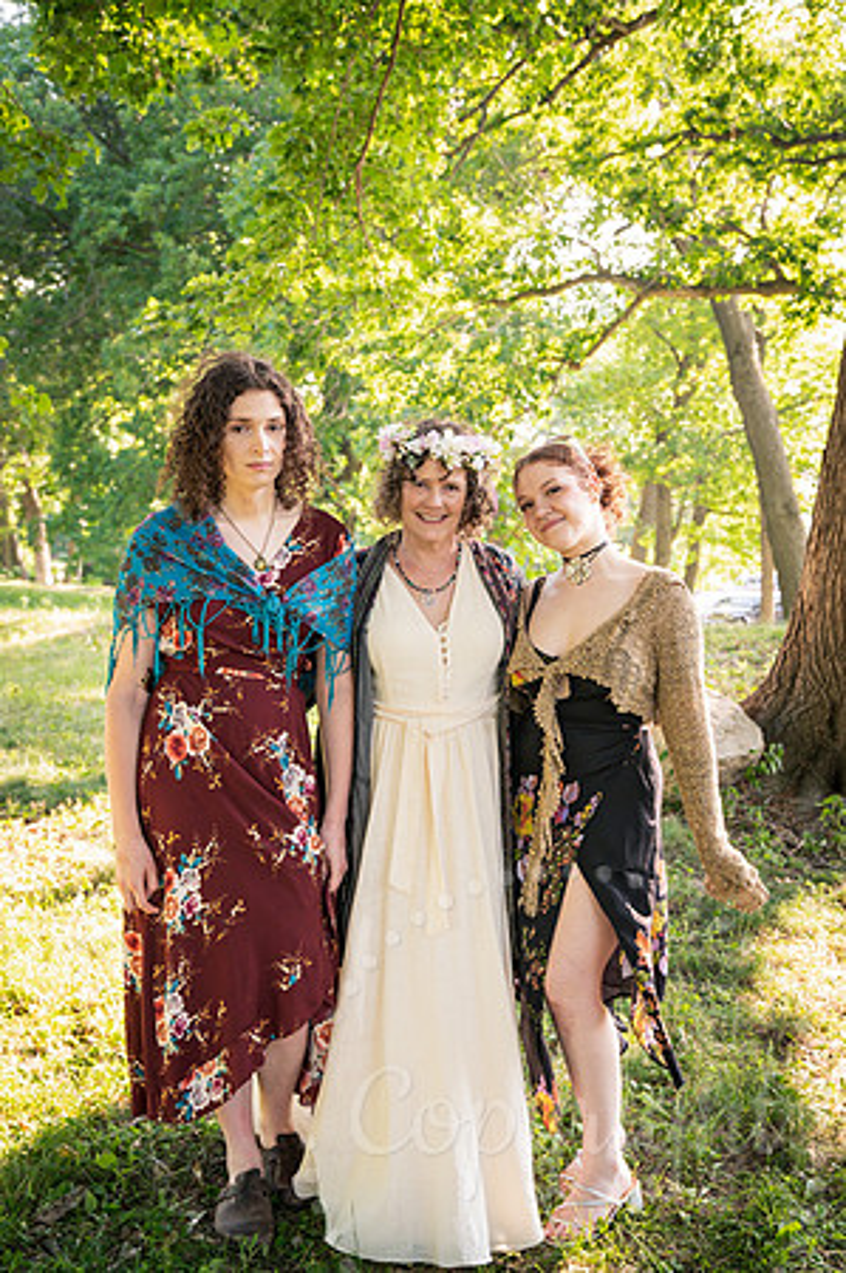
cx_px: 423
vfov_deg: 43.6
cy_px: 636
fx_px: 1590
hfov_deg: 29.8
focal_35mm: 45
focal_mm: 45
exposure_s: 1/250
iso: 1000
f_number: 5
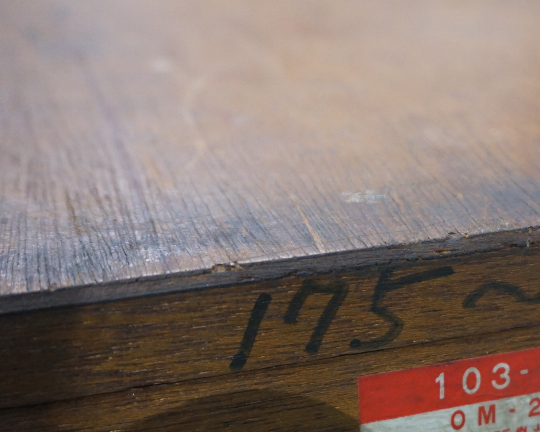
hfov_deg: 26.4
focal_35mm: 70
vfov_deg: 21.8
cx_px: 462
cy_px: 285
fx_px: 1118
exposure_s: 1/60
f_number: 4.5
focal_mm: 24
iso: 1600
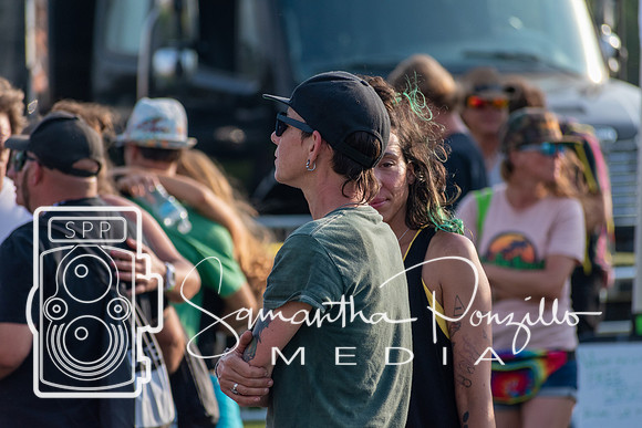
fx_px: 6421
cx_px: 321
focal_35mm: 360
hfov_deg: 5.7
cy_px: 214
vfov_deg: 3.8
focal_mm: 240
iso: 400
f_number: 6
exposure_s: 1/1000
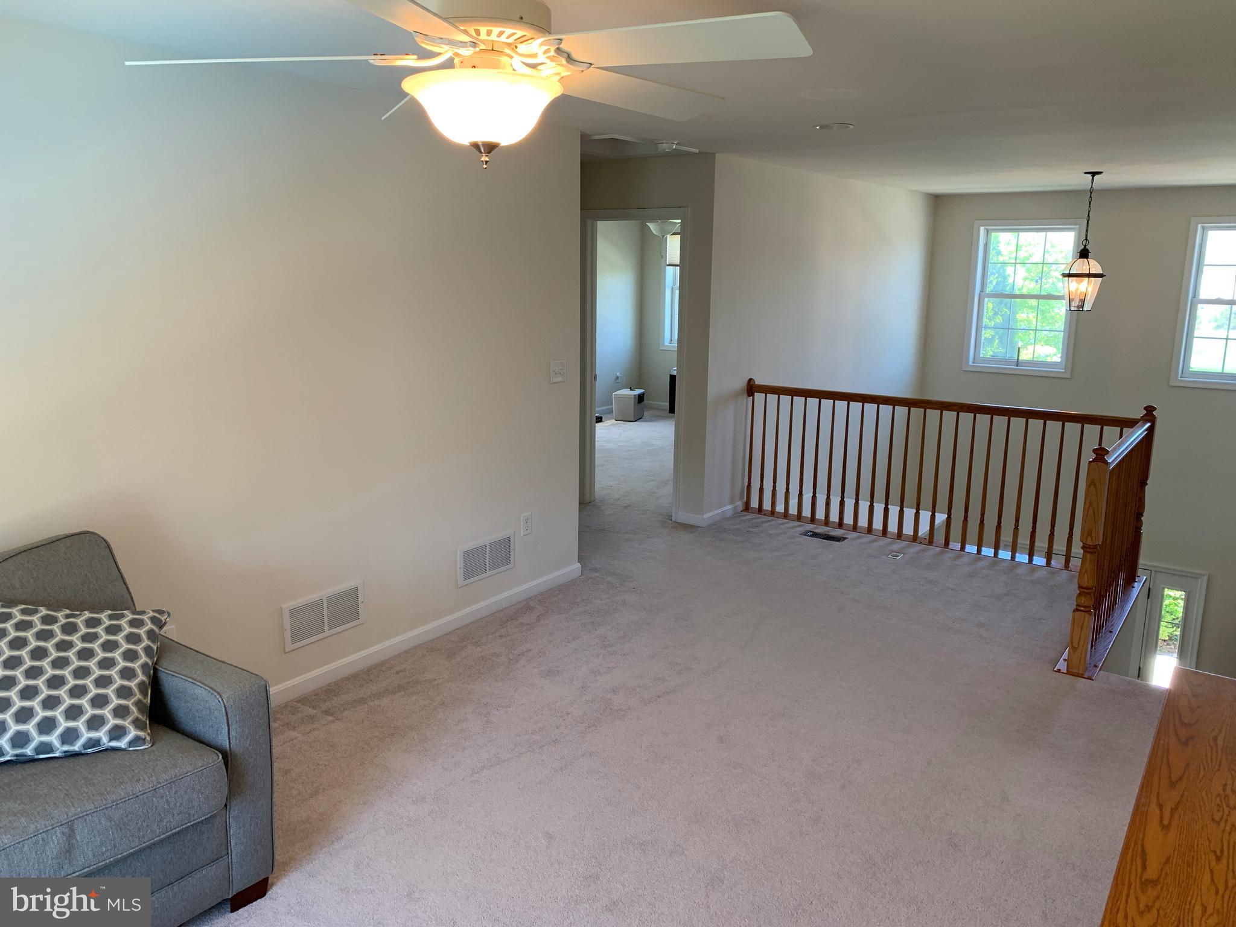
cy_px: 464
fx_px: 928
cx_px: 618
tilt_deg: -12.3
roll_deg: -0.5
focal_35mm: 26
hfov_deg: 67.3
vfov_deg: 53.1
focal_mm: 4.25
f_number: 1.8
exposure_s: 1/60
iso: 80
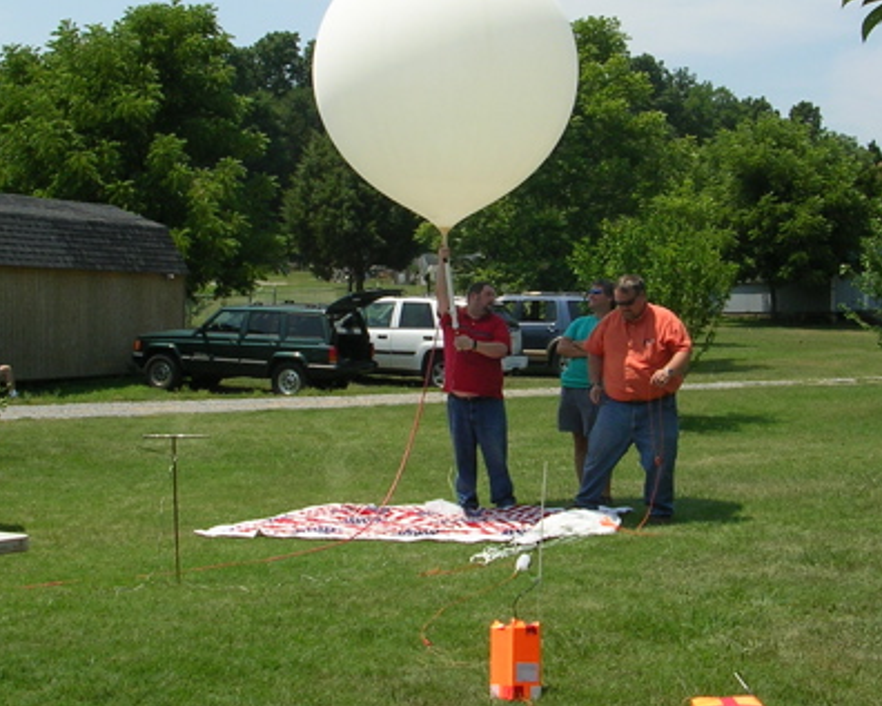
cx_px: 512
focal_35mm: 60
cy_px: 283
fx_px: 1567
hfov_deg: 31.4
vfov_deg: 25.4
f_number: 5.6
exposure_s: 1/360
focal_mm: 5.8
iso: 50
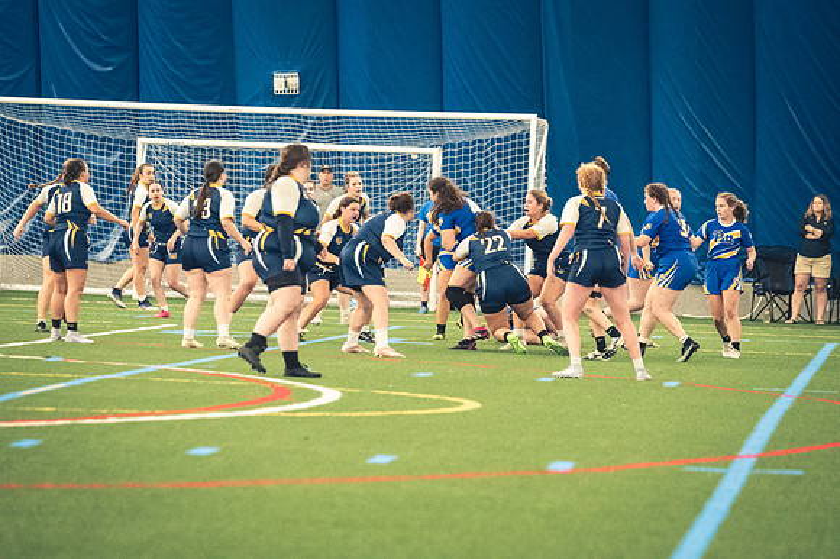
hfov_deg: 8.9
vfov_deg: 5.9
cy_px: 280
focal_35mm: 232
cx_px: 420
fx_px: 5410
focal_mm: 155
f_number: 2.8
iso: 12800
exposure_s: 1/500
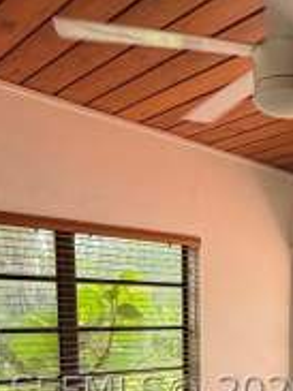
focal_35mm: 49
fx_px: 554
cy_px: 391
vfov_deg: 35.3
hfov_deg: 28.5
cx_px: 263
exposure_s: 1/121
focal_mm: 2.22
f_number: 2.2
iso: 160
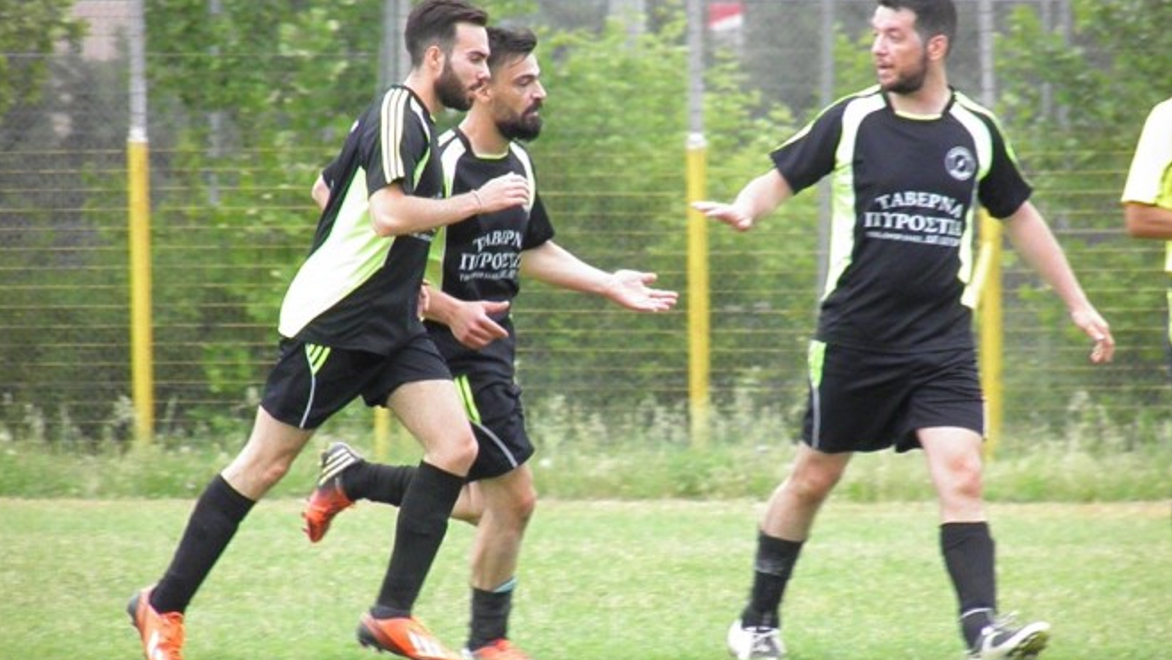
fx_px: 19833
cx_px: 585
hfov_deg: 3.4
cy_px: 326
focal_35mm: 638
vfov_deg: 1.9
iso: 500
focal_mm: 104.6
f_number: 4.9
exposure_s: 1/200
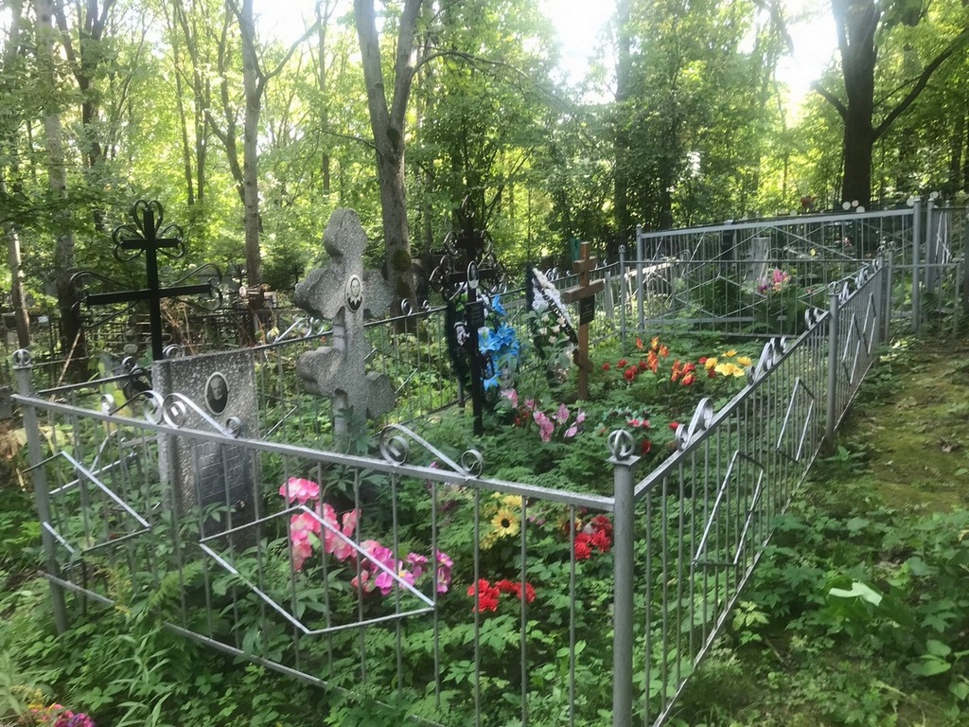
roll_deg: +1.0
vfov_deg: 49.7
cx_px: 484
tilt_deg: -8.6
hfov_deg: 63.4
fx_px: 784
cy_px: 364
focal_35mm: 28
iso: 25
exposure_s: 1/50
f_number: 1.8
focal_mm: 3.99
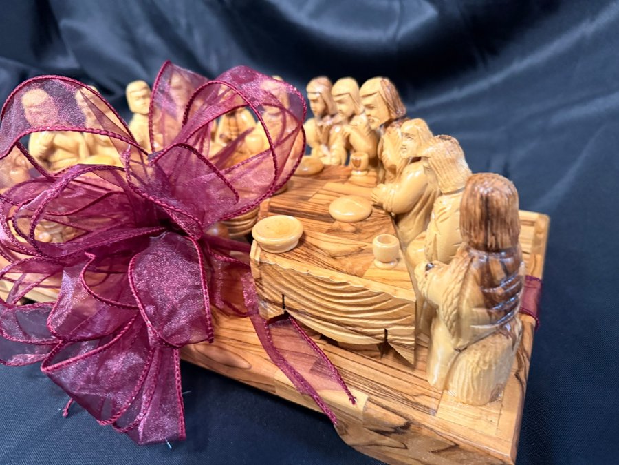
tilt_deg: -29.7
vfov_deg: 56.8
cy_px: 232
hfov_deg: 71.6
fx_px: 429
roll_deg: +4.6
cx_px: 310
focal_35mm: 24
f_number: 1.78
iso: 800
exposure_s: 1/40
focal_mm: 6.76
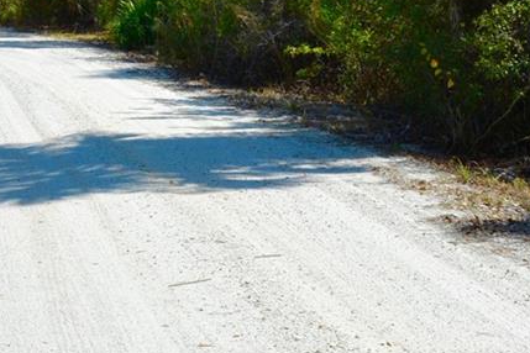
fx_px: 1649
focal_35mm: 112
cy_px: -9
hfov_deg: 17.9
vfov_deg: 12.1
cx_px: 30
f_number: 9
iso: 100
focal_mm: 20
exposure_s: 1/320
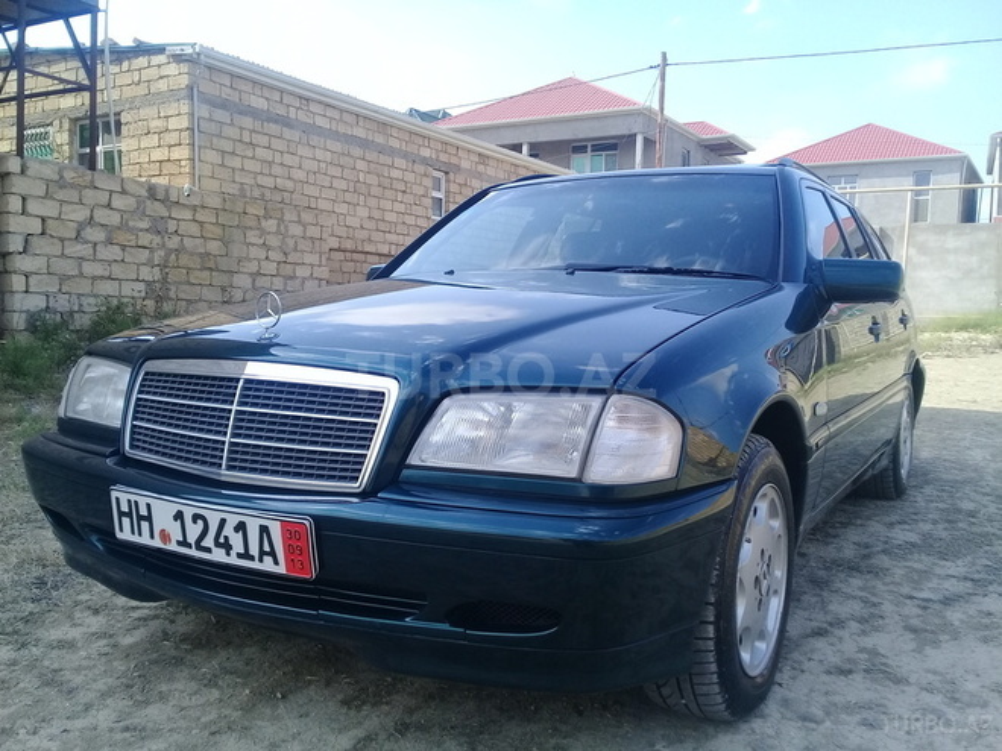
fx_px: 897
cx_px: 501
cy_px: 376
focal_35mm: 31
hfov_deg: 58.4
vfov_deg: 45.4
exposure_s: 1/566
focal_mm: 3.3
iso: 50
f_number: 2.2
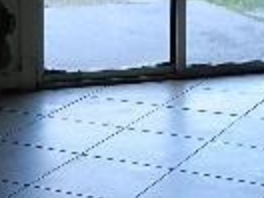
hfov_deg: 16.3
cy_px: -8
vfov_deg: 12.1
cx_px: 98
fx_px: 923
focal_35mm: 121
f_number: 3.1
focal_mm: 4.5
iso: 80
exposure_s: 1/40
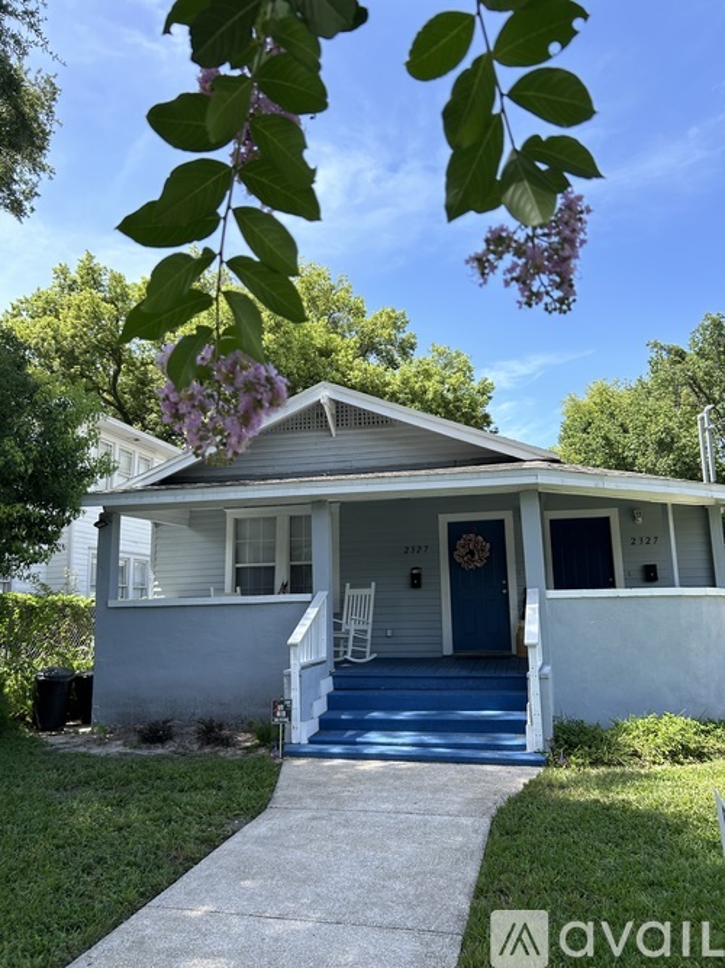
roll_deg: +1.1
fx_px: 726
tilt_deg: +10.1
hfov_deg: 53.0
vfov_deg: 67.3
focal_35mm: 26
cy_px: 484
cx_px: 362
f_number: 1.5
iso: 50
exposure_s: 1/1808
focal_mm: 5.7
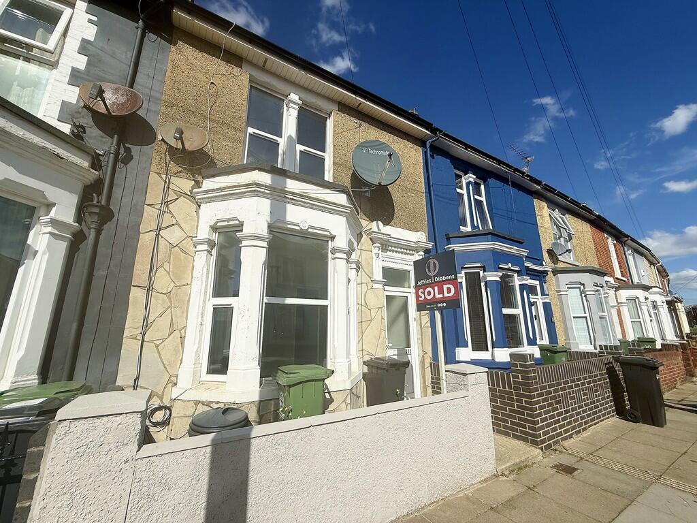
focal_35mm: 14
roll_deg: +0.8
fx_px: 282
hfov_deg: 102.1
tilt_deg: +14.0
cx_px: 348
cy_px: 262
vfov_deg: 85.7
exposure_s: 1/6173
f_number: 2.2
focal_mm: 2.22
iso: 50
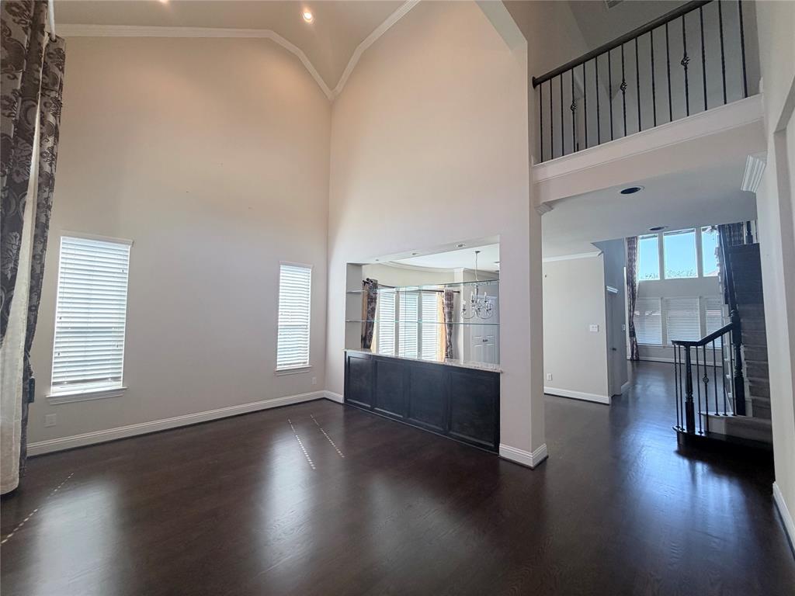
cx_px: 398
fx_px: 322
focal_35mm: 14
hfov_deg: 102.1
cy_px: 298
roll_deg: -0.6
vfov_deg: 85.7
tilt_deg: +3.6
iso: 160
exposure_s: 1/120
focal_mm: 2.22
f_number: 2.2
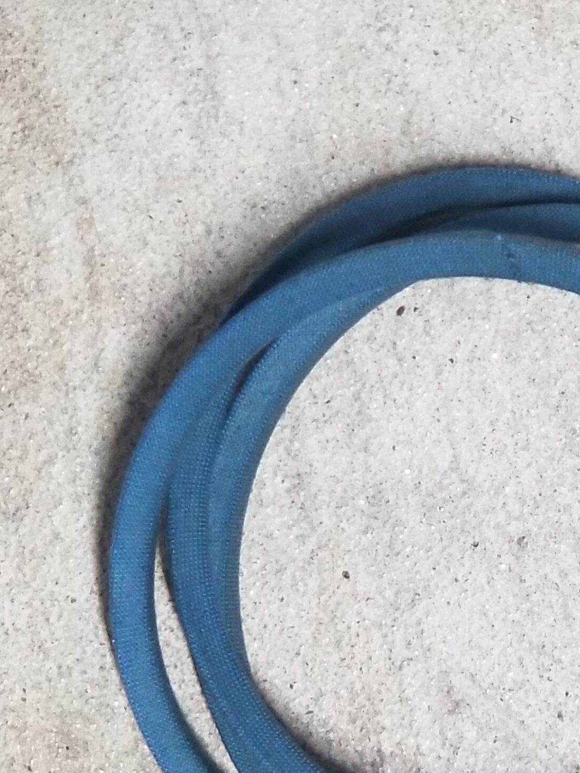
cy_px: 536
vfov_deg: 21.4
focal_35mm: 91
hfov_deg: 16.1
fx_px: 2033
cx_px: 502
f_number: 2.4
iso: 200
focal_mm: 6
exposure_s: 1/15
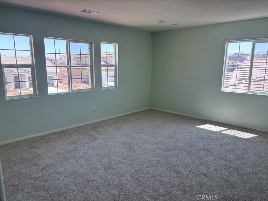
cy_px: 100
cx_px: 134
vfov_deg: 53.1
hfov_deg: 67.3
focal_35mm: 26
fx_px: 201
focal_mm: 5.96
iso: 50
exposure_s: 1/197
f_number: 1.6
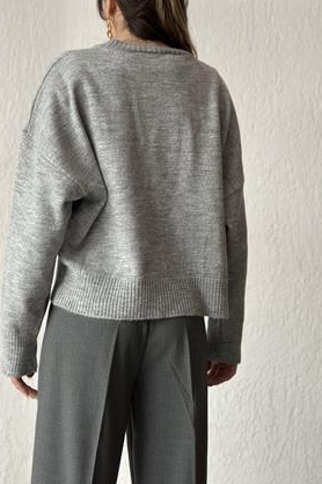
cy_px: 239
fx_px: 684
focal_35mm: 51
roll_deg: -1.3
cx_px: 154
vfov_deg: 38.9
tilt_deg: +0.1
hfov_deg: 26.5
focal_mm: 6.86
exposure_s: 1/60
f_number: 1.78
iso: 160
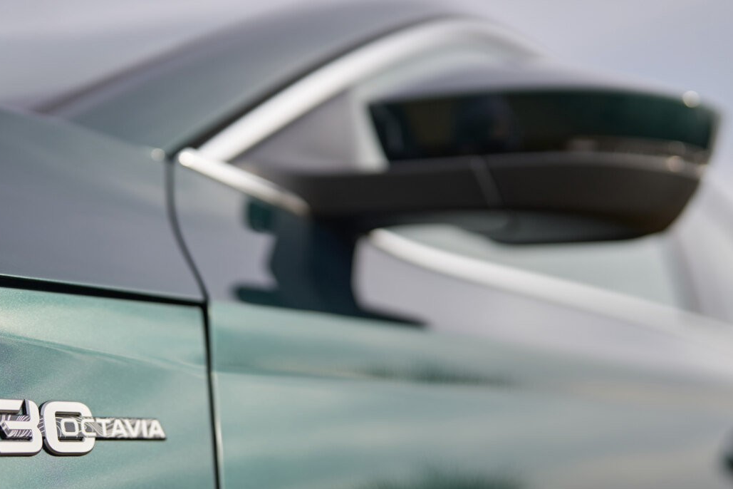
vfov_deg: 27.5
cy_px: 262
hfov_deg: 40.1
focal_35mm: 49
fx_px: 998
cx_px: 274
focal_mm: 35
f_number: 2
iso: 100
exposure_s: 1/2500
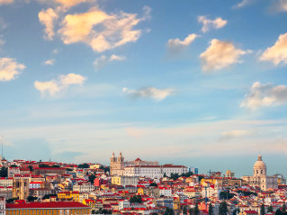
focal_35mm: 249
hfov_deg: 8.0
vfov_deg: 6.0
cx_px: 104
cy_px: 119
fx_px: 2064
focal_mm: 135
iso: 100
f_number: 8
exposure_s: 1/10
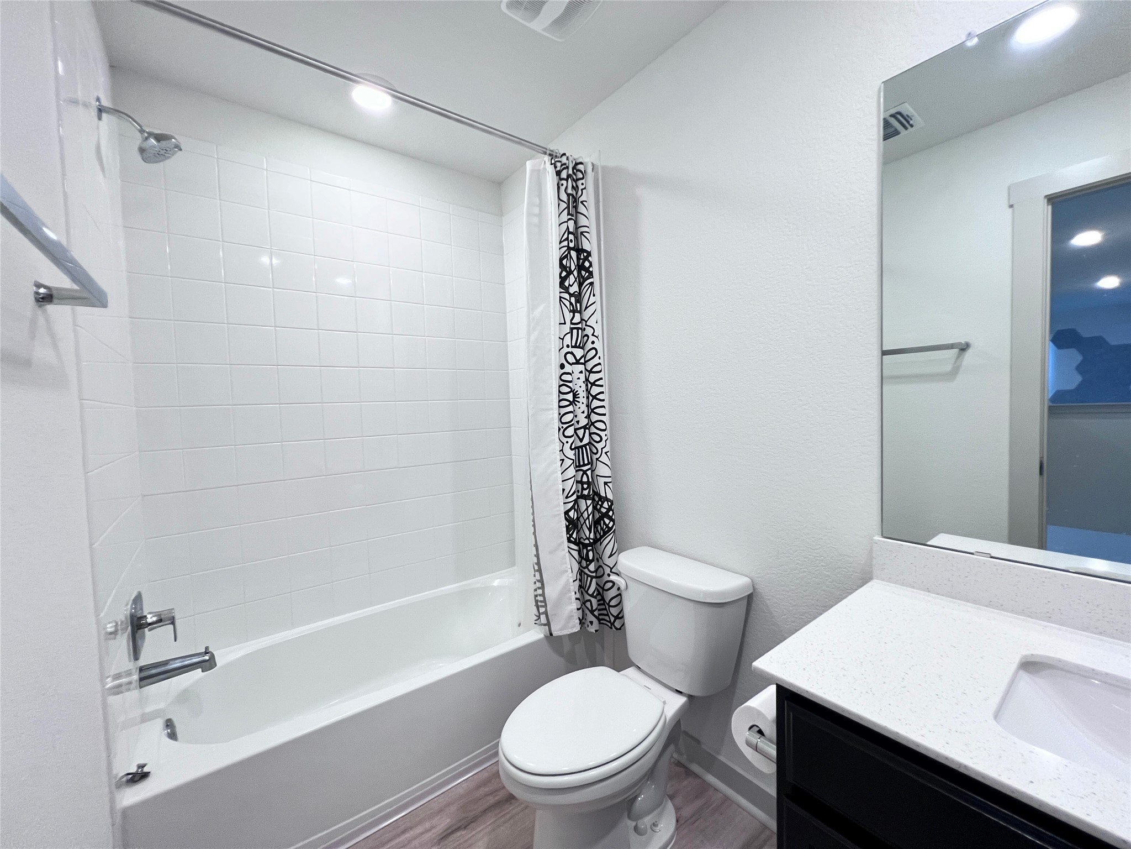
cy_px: 424
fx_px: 425
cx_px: 566
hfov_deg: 106.2
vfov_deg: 89.9
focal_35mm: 13
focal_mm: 1.57
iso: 250
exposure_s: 1/120
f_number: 1.8
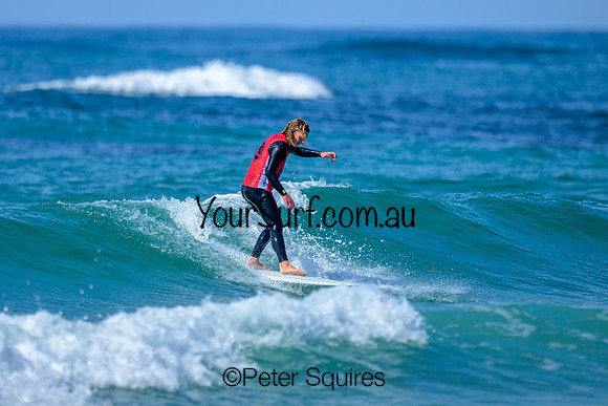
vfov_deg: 1.3
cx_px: 225
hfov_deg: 1.9
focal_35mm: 1100
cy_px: 127
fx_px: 18581
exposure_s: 1/2000
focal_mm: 800
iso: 250
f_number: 6.3
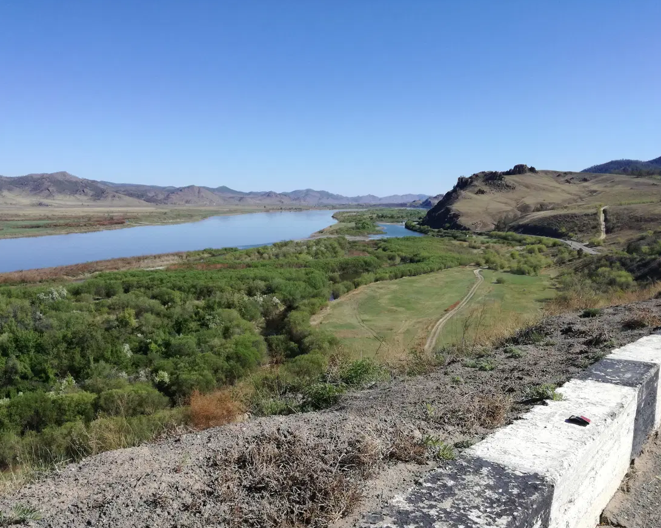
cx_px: 320
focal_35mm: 29
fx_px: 567
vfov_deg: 50.0
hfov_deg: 60.5
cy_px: 266
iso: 50
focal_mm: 3.79
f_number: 2
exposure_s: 1/1136
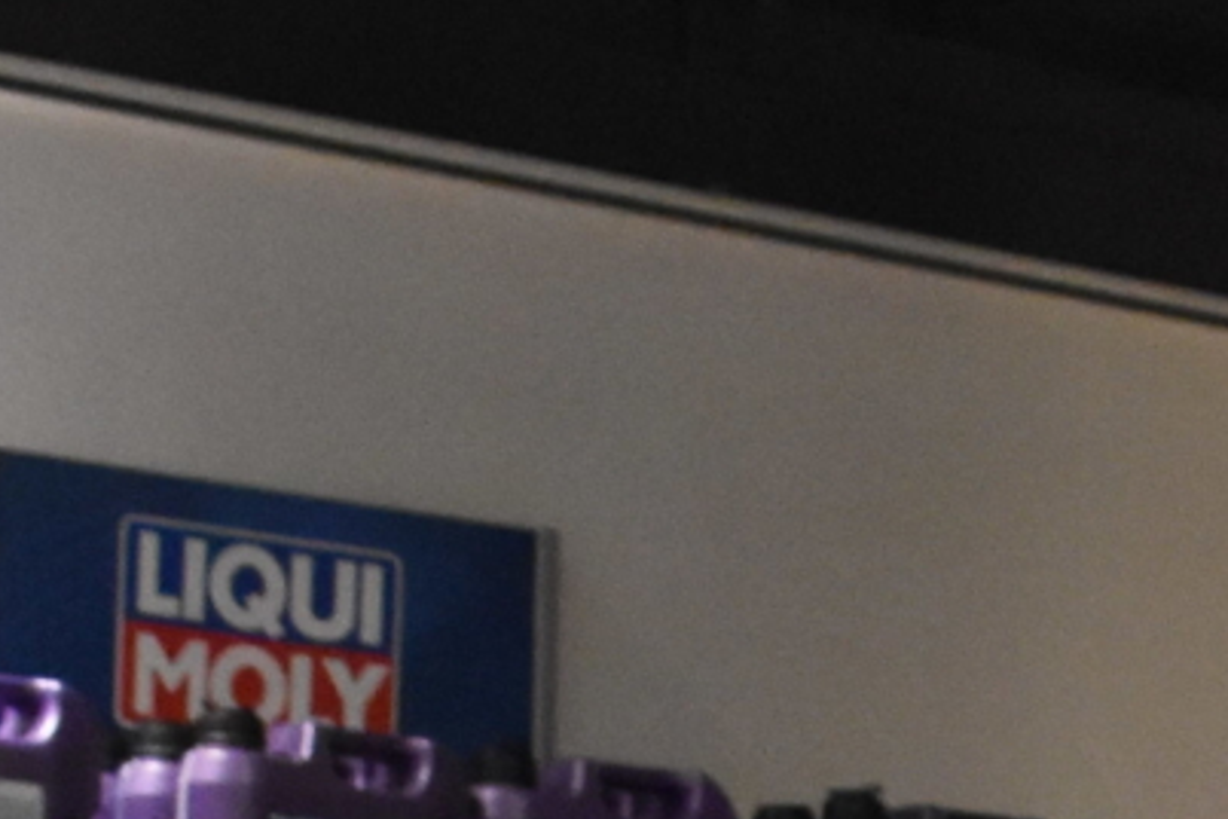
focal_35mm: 210
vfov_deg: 6.2
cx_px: 2120
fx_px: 7163
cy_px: 2171
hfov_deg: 9.4
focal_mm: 22
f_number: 8
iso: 2800
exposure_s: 1/40
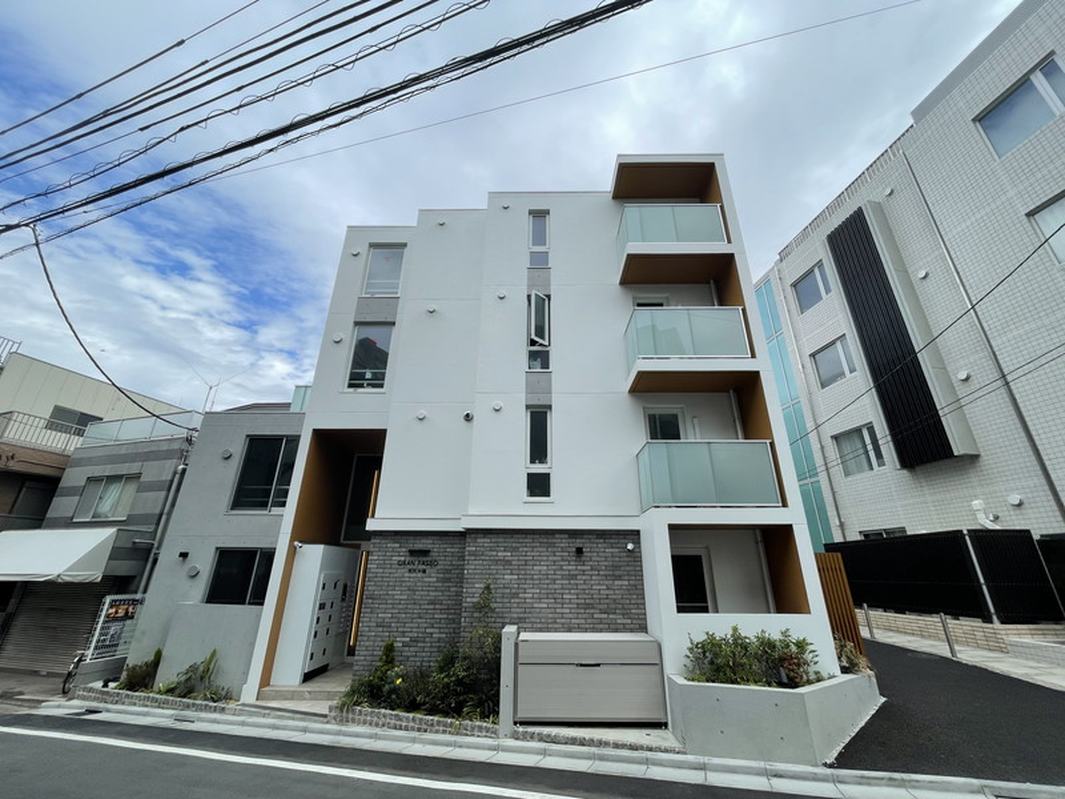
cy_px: 400
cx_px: 532
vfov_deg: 85.7
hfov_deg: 102.1
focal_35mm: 14
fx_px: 431
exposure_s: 1/727
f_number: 2.4
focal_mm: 1.55
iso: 25
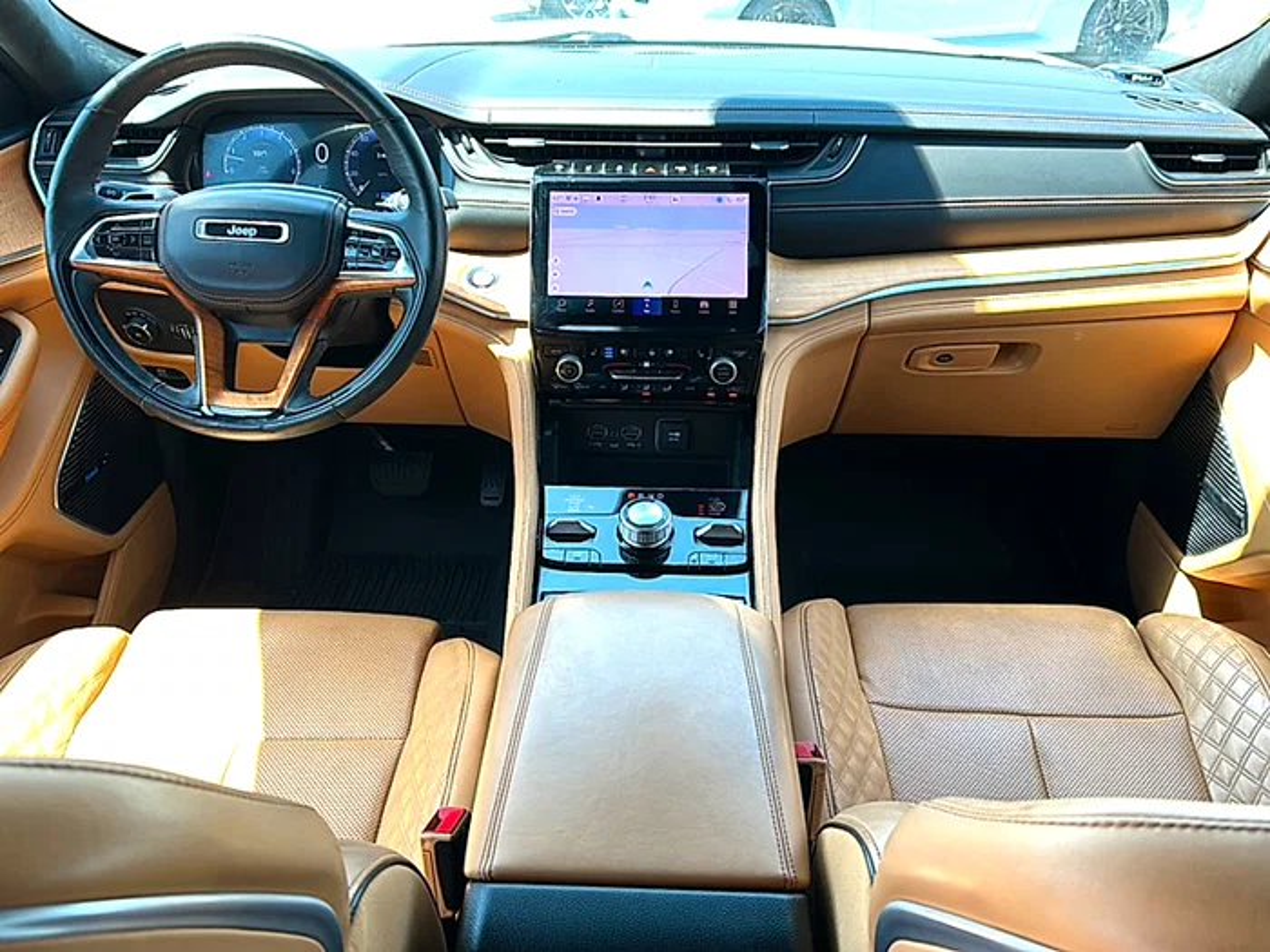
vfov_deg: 54.9
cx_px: 635
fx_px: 917
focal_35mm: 25
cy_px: 476
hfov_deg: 69.4
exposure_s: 1/219
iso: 64
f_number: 1.78
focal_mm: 6.86
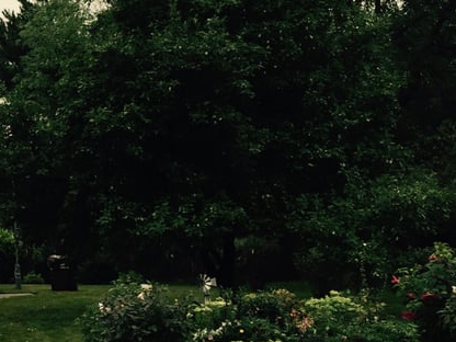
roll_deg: +0.6
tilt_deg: +4.3
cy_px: 145
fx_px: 1225
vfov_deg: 15.9
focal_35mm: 93
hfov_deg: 19.4
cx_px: -143
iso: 32
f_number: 2.2
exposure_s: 1/549
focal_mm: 4.15
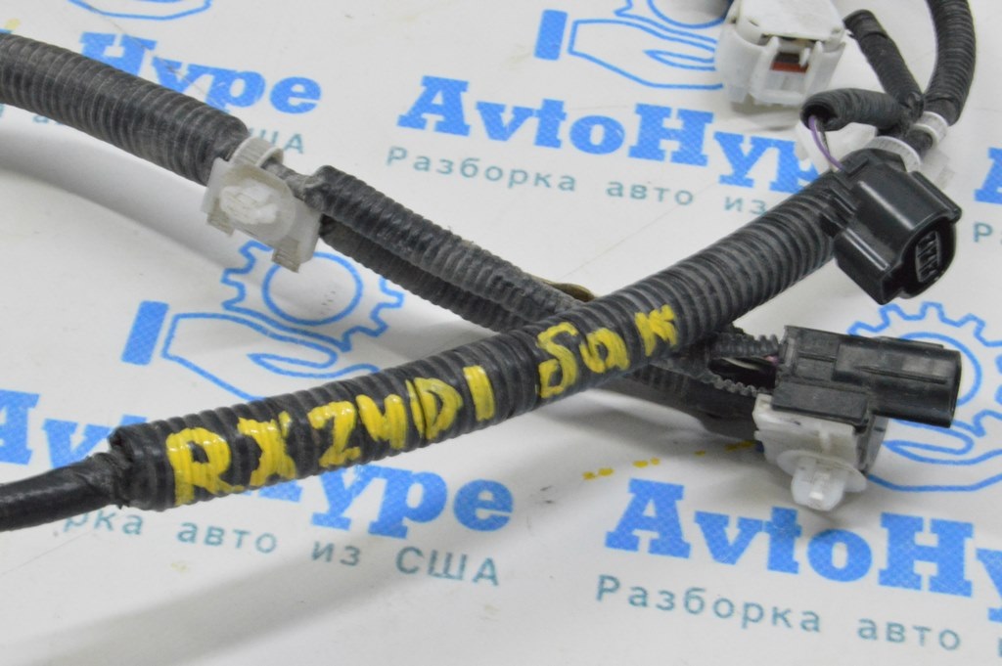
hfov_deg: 24.6
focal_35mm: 82
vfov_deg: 16.5
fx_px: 2294
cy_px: 333
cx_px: 501
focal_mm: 55
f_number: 20
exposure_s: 1/20
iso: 6400
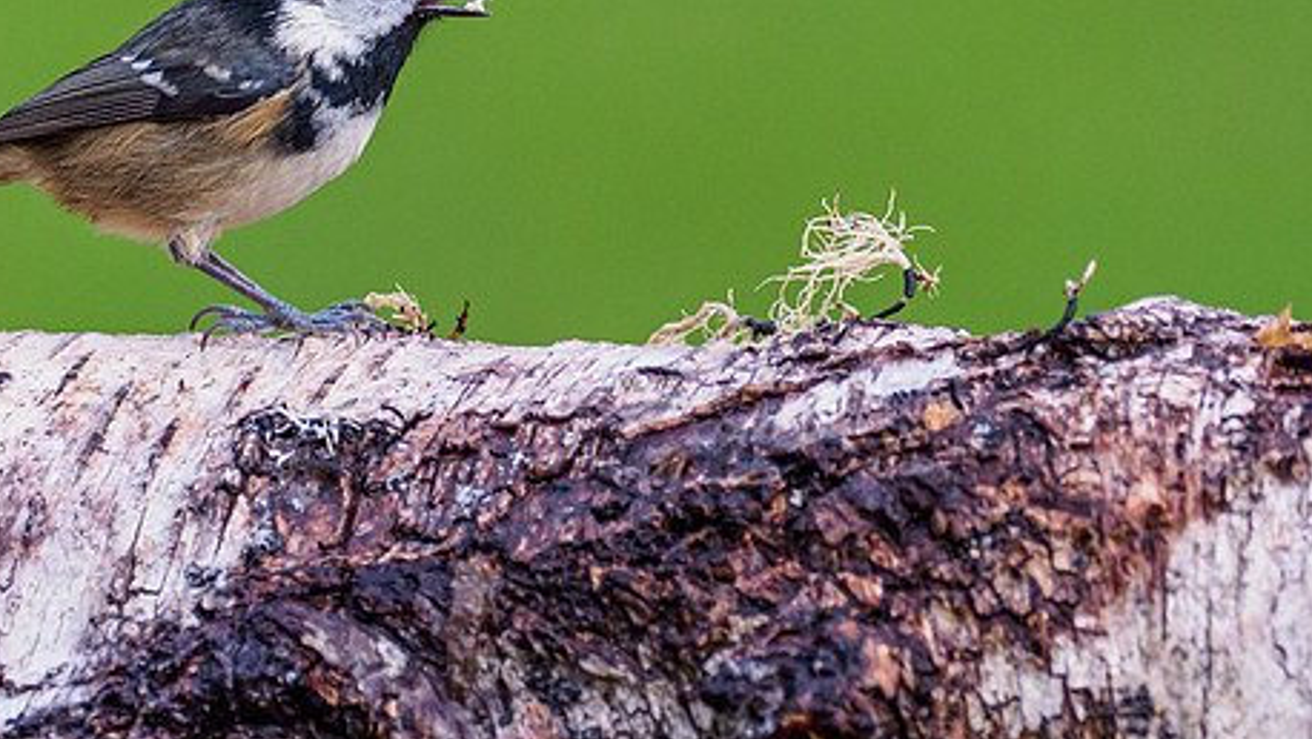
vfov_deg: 1.0
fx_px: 40335
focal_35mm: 1159
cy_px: 105
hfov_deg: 1.9
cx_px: 188
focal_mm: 300
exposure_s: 1/320
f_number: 4.5
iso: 800
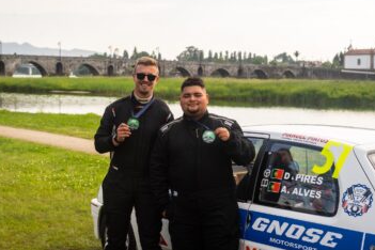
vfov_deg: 23.8
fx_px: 594
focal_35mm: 57
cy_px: 110
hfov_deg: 35.0
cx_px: 176
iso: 160
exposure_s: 1/200
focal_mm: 50
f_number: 5
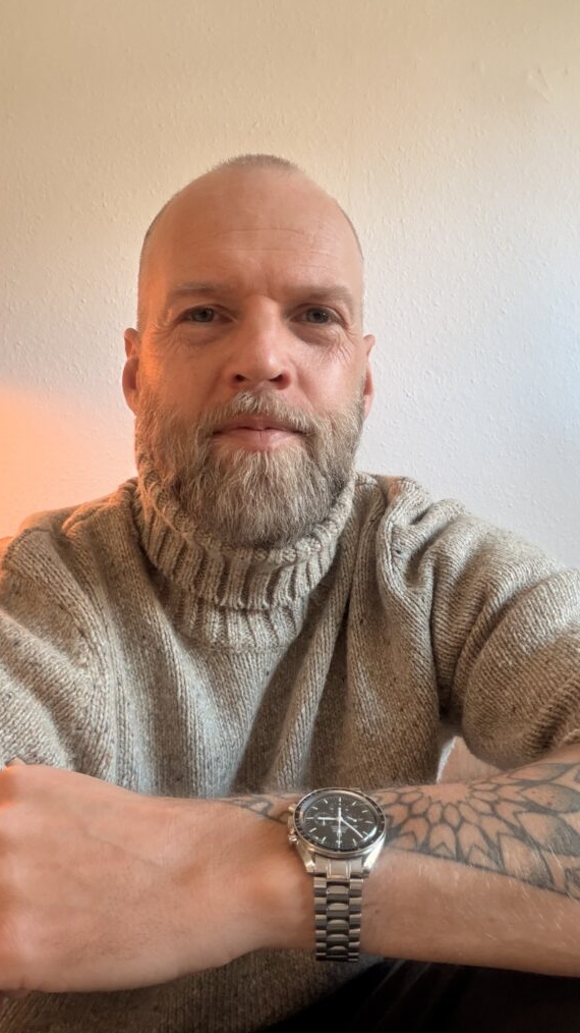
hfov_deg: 35.6
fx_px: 903
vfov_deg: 59.5
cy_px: 516
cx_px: 303
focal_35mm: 33
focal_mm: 2.71
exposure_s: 1/50
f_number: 1.9
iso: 160
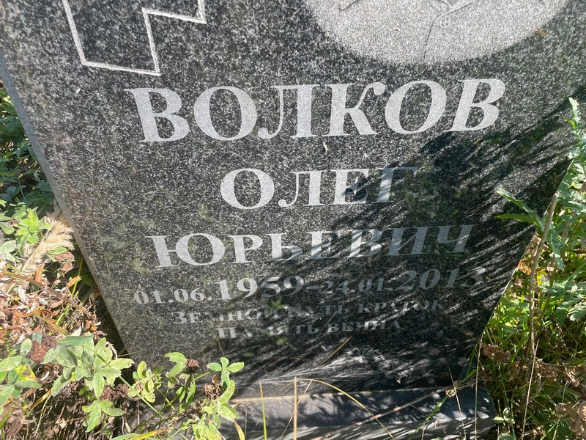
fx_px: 440
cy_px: 220
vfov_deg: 53.1
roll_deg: +1.0
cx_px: 293
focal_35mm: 26
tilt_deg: -41.5
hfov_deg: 67.3
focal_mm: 4.2
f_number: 1.6
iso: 32
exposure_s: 1/511
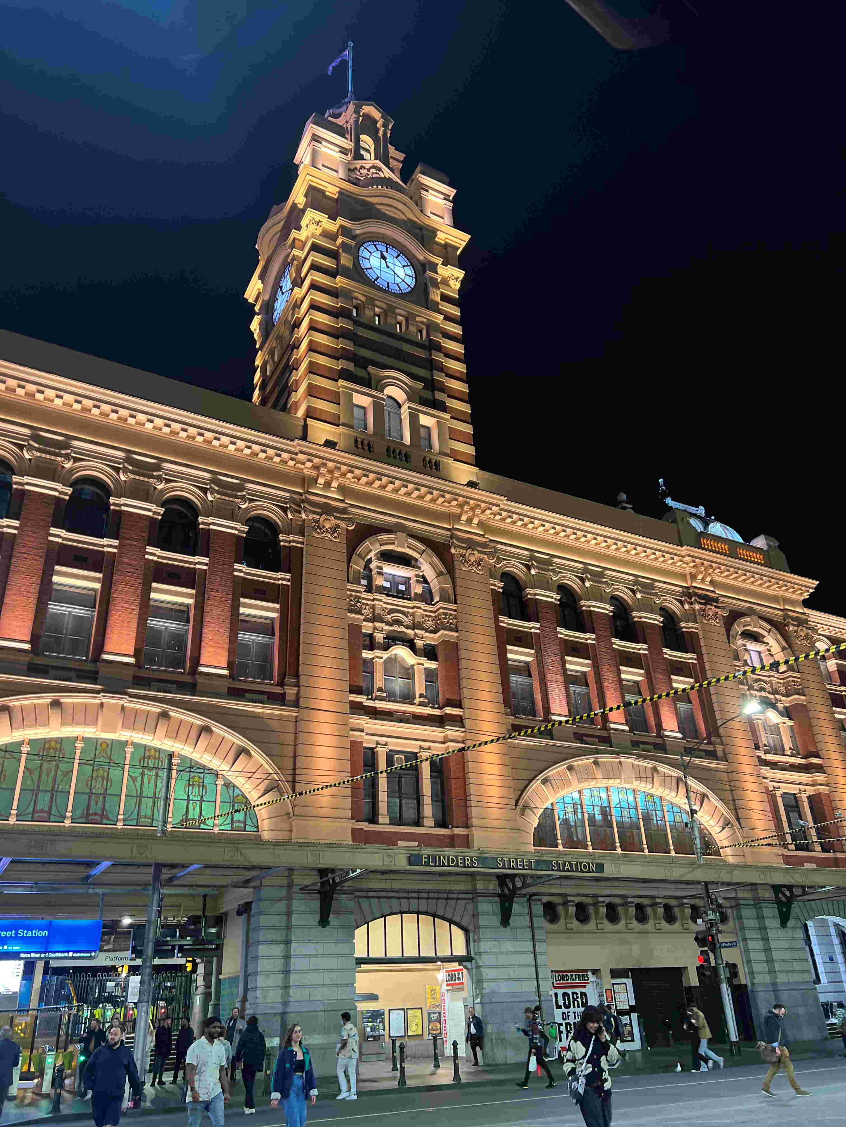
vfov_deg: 67.3
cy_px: 564
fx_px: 847
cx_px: 423
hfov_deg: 53.1
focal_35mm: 26
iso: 250
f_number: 1.5
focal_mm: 5.7
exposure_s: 1/50
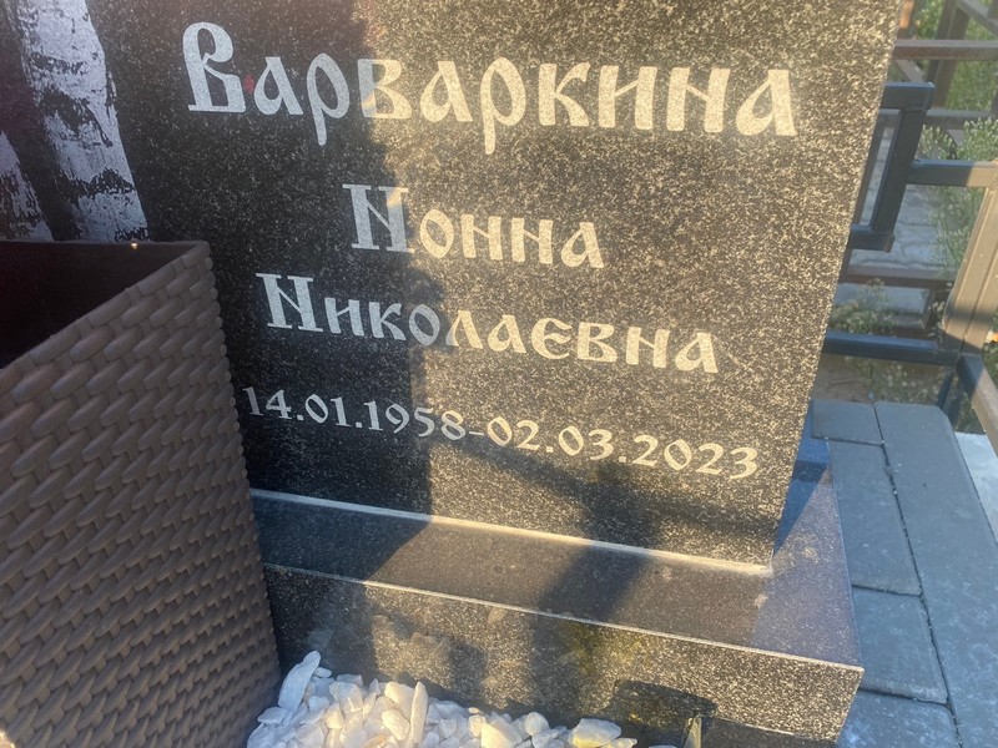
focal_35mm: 26
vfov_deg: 53.1
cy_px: 374
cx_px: 499
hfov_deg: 67.3
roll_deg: +0.7
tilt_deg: -37.2
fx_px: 750
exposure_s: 1/249
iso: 32
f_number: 1.8
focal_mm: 4.25
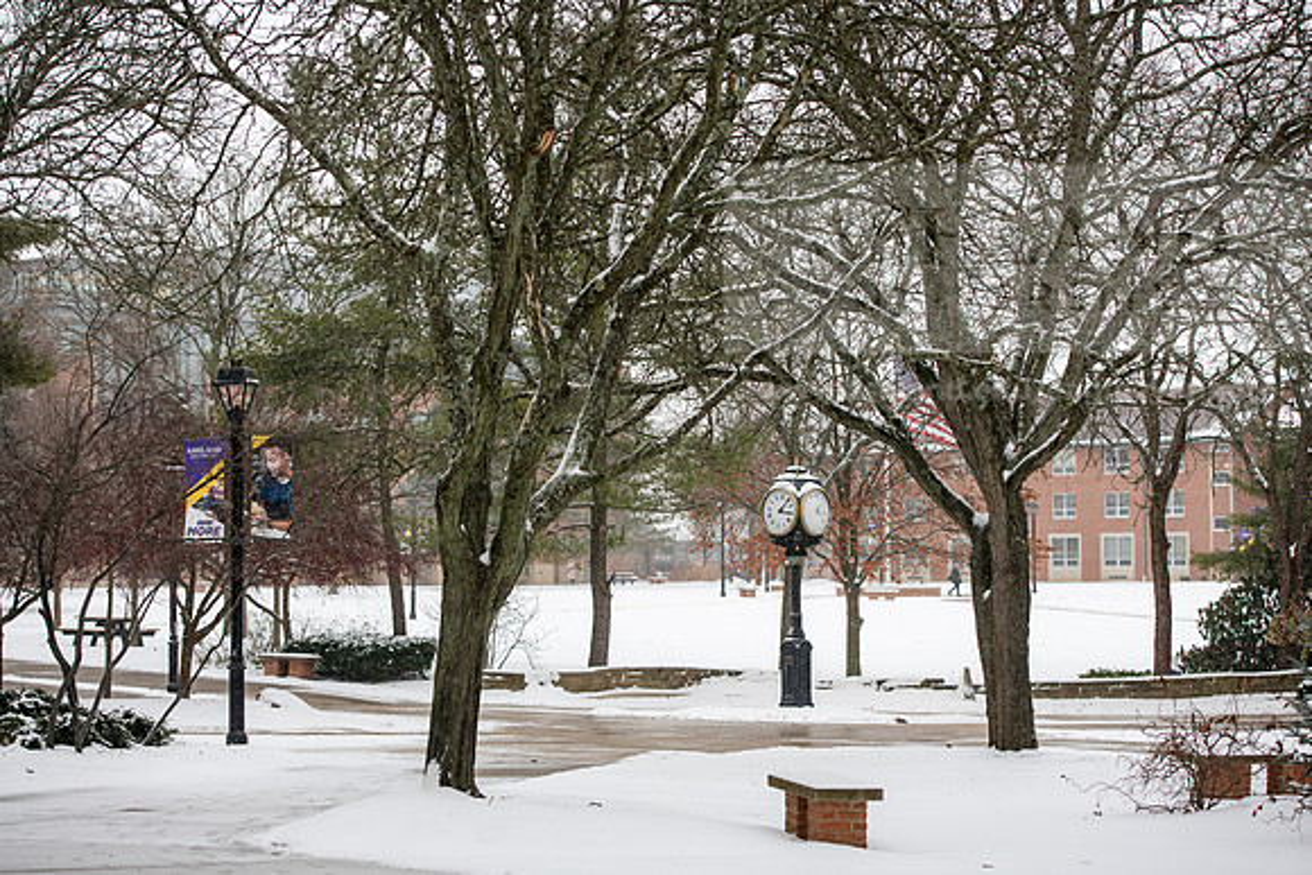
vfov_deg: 17.1
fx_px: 2916
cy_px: 438
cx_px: 656
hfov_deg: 25.4
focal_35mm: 80
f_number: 4
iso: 400
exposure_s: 1/250
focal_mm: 80
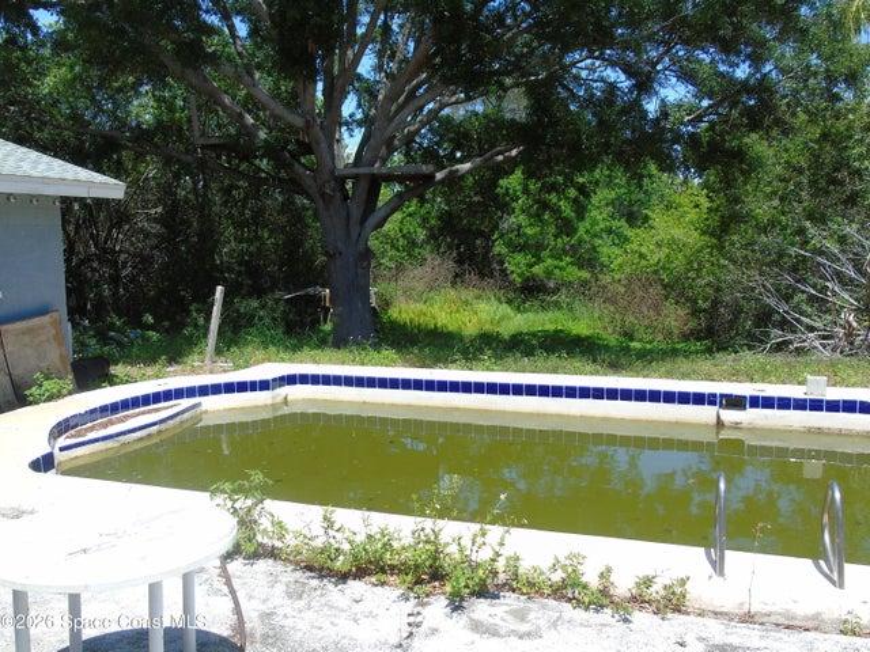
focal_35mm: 29
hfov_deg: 61.7
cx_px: 435
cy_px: 326
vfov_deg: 48.2
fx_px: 729
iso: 80
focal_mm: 5.2
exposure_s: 1/500
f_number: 3.6
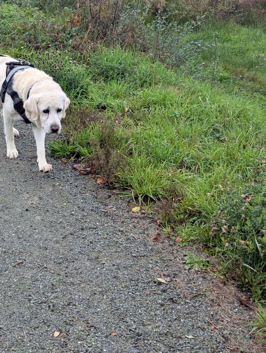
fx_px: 685
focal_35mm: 67
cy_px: 119
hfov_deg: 21.9
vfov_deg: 28.7
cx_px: 88
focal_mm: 6.81
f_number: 1.85
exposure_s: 1/256
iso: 48
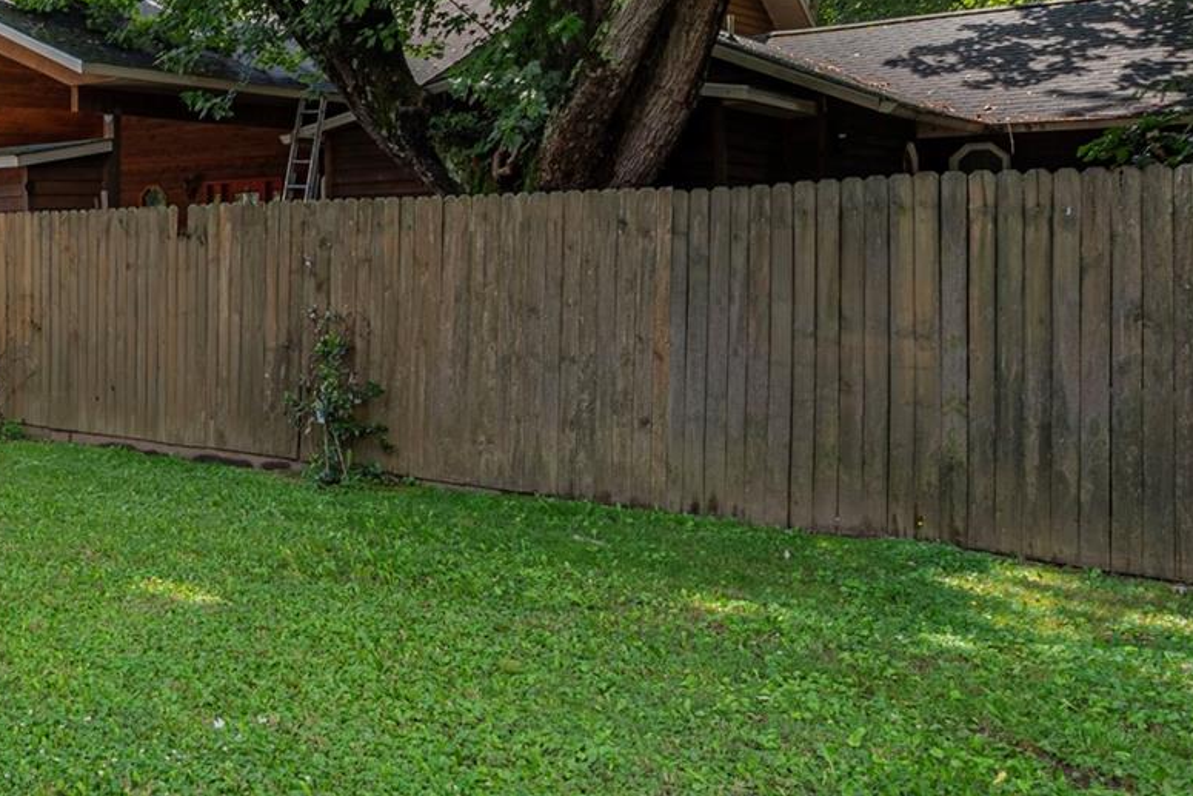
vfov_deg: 35.3
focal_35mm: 37
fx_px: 1226
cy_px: 223
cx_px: -20
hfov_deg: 43.8
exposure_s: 1/640
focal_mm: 14
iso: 320
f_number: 8
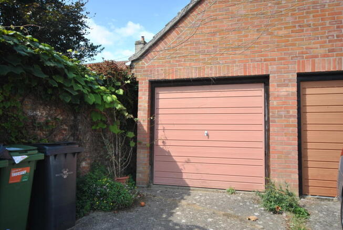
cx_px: 172
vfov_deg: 43.7
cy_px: 115
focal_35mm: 30
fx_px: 286
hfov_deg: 61.9
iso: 100
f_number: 6.3
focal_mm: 20
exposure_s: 1/200
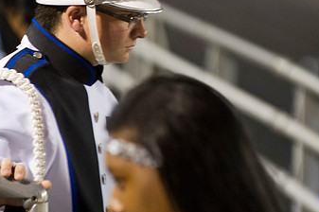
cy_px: 68
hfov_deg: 4.3
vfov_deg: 2.8
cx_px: 115
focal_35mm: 482
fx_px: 4267
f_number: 4
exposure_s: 1/125
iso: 4000
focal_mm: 280
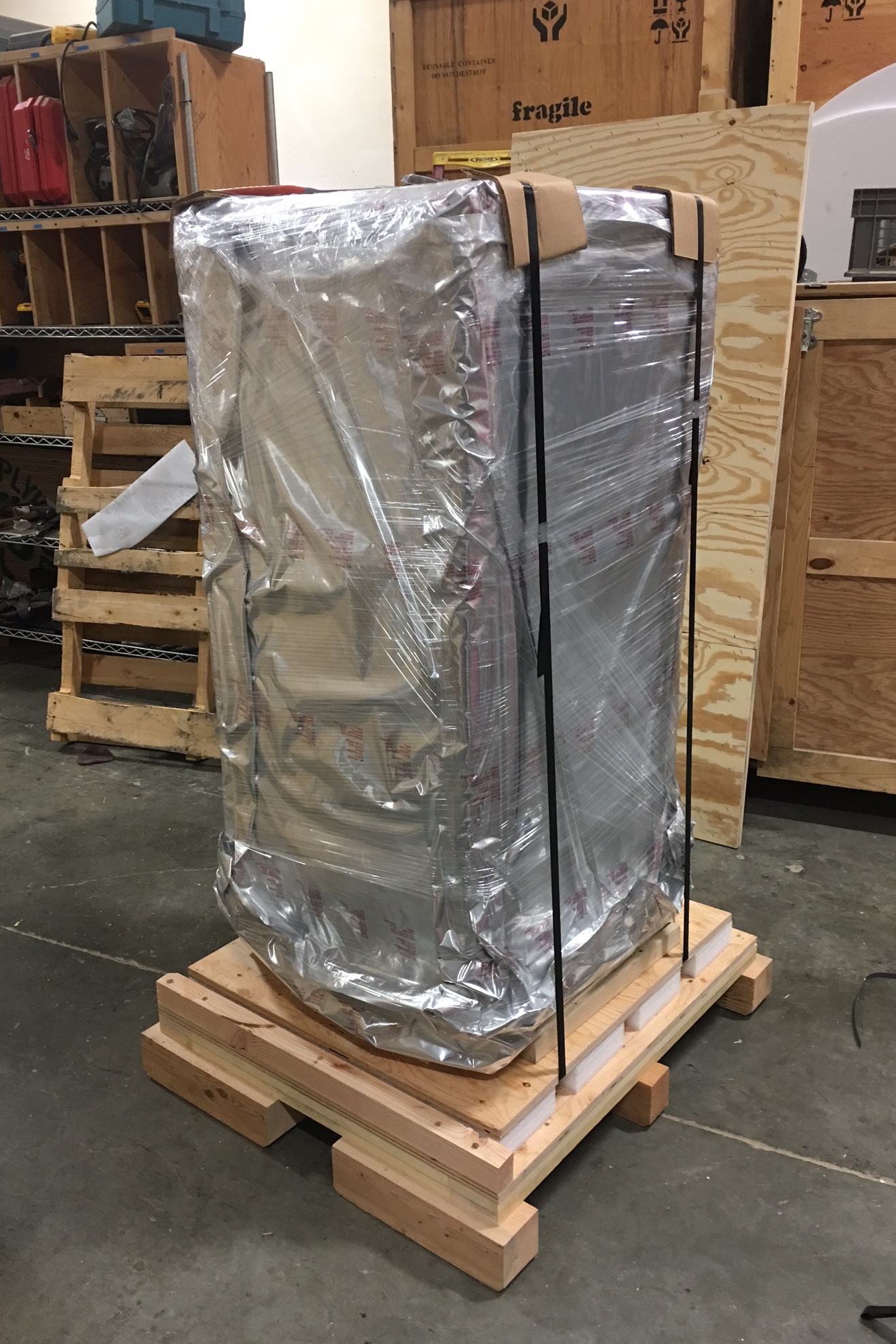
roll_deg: +1.4
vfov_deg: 60.3
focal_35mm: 31
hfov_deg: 42.3
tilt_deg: -17.2
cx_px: 439
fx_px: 1157
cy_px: 672
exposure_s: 1/15
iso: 64
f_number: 2.2
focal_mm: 4.15
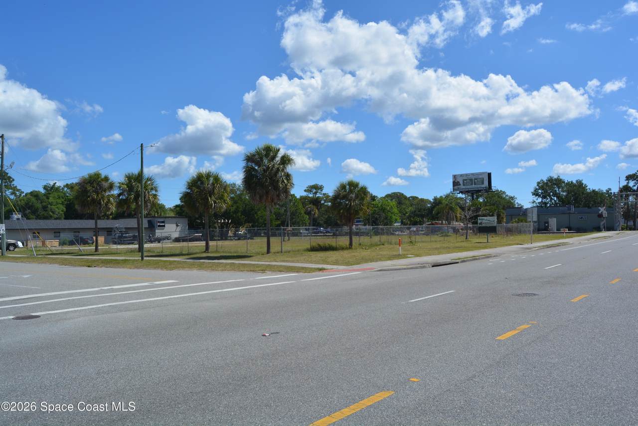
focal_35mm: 27
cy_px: 213
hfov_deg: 67.4
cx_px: 319
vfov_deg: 48.0
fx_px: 479
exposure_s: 1/320
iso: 100
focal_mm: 18
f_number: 9
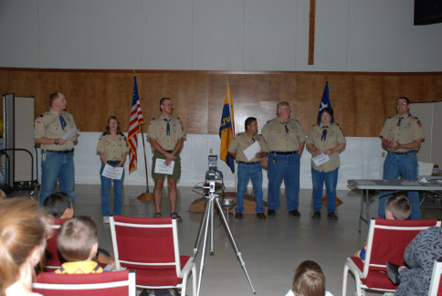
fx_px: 479
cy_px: 148
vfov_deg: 34.3
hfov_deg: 49.5
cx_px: 221
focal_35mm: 39
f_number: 4
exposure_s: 1/125
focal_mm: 26
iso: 400
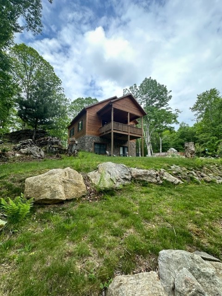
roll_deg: -0.8
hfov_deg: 85.7
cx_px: 111
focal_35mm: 14
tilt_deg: +6.9
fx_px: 120
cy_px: 148
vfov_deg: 102.1
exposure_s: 1/606
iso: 40
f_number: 2.2
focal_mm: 2.22
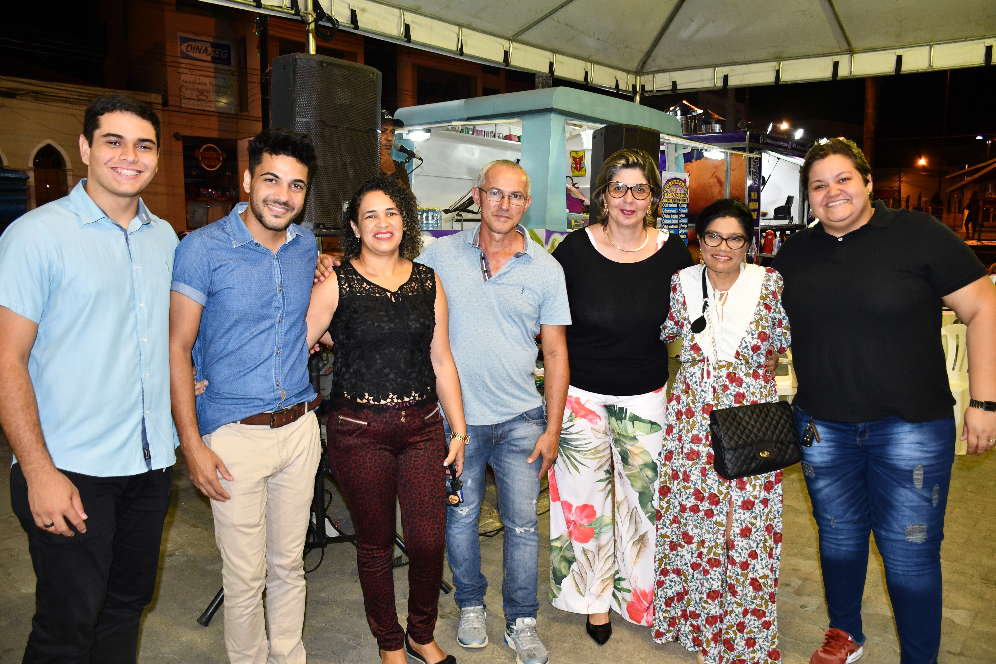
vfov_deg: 47.9
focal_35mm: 27
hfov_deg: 67.4
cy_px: 332
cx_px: 498
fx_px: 747
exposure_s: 1/60
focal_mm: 18
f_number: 3.5
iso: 1000
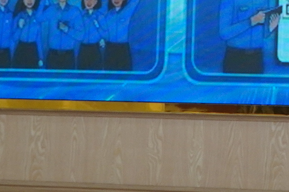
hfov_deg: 12.7
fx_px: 1255
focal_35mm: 156
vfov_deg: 8.5
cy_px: -135
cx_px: 368
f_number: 4
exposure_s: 1/250
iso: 640
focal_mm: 21
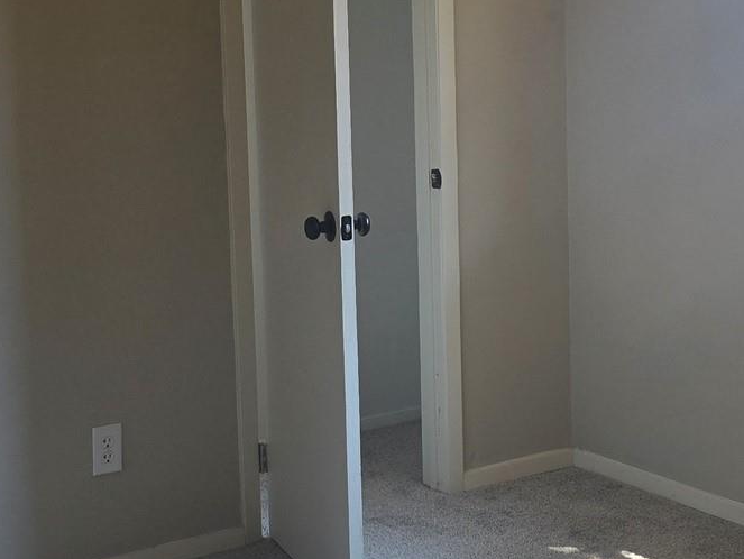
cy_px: 158
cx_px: 388
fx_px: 1527
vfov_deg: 20.6
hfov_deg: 27.4
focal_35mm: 71
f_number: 1.7
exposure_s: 1/180
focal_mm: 6.3
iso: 80
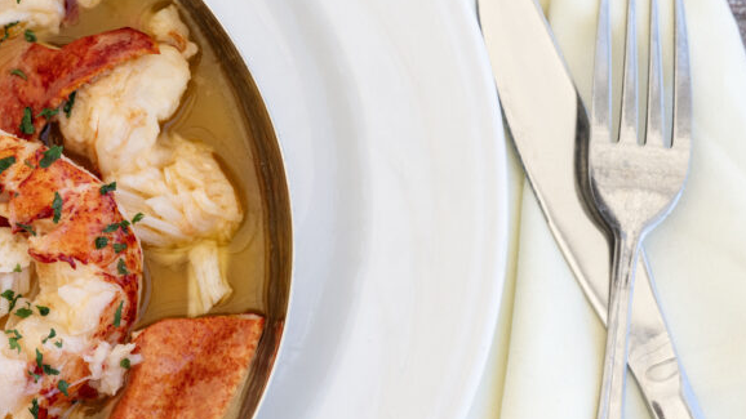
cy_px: 217
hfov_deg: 11.0
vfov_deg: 6.2
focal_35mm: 195
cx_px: 161
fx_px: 3857
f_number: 6.3
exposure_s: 1/320
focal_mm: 105
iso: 400
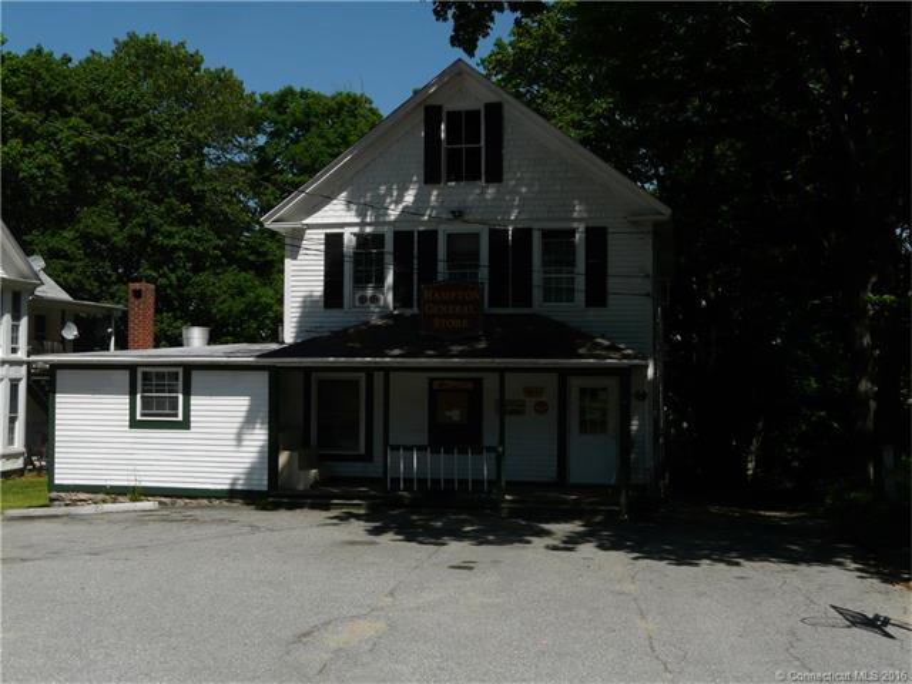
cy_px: 342
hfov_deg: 45.8
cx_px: 456
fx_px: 1080
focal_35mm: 41
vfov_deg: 35.1
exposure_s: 1/500
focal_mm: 6.7
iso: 100
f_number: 7.1
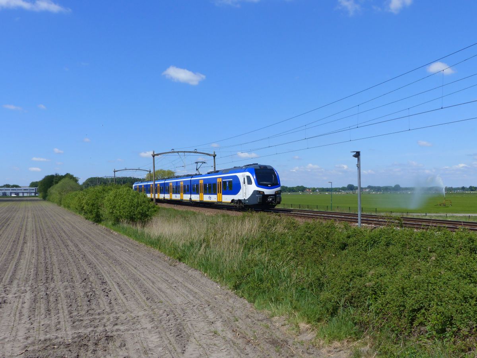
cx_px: 238
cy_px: 179
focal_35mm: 37
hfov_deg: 50.1
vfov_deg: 38.7
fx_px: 510
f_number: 4
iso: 100
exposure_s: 1/1300
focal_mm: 6.6
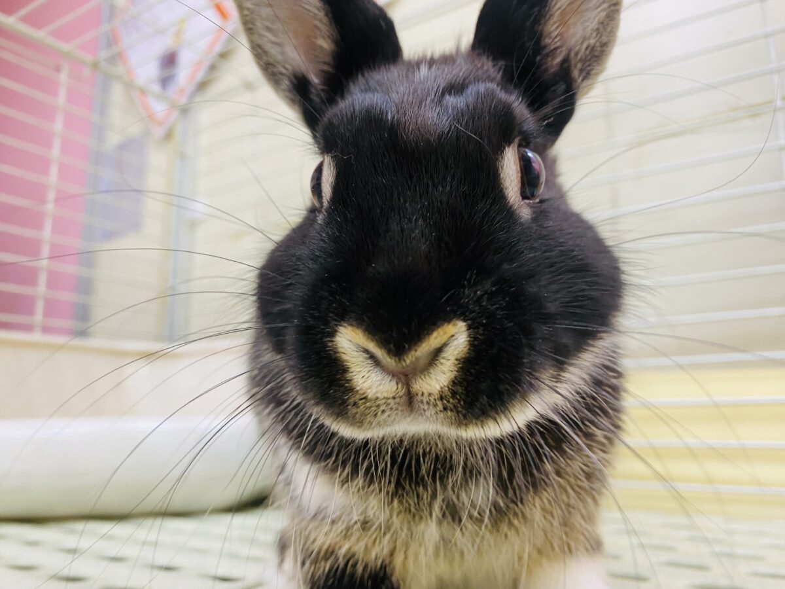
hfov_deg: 69.4
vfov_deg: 54.9
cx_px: 392
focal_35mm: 25
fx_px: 567
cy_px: 294
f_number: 1.8
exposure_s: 1/50
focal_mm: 4.25
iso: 100
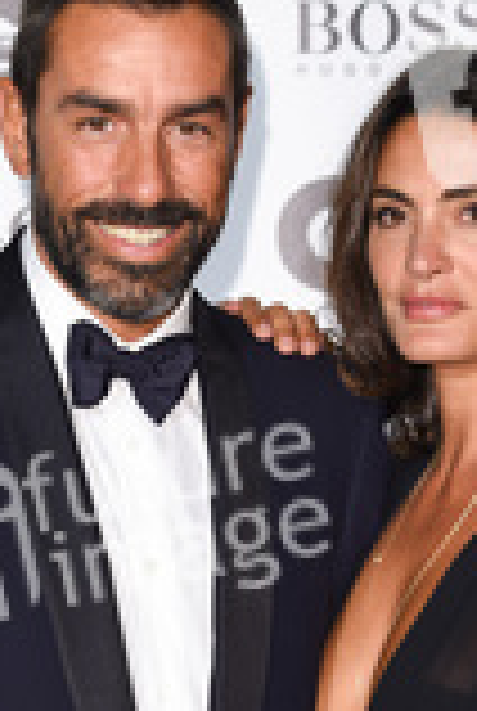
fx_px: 6510
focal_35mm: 329
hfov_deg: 4.2
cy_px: 756
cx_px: 232
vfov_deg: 6.2
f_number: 5.6
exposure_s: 1/250
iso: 800
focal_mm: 130
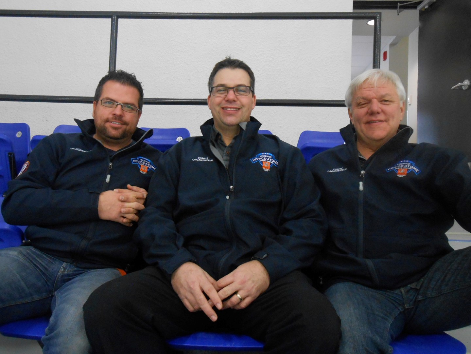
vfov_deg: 46.8
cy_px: 177
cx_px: 236
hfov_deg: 60.0
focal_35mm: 30
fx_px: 408
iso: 400
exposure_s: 1/30
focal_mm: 5.3
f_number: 3.8
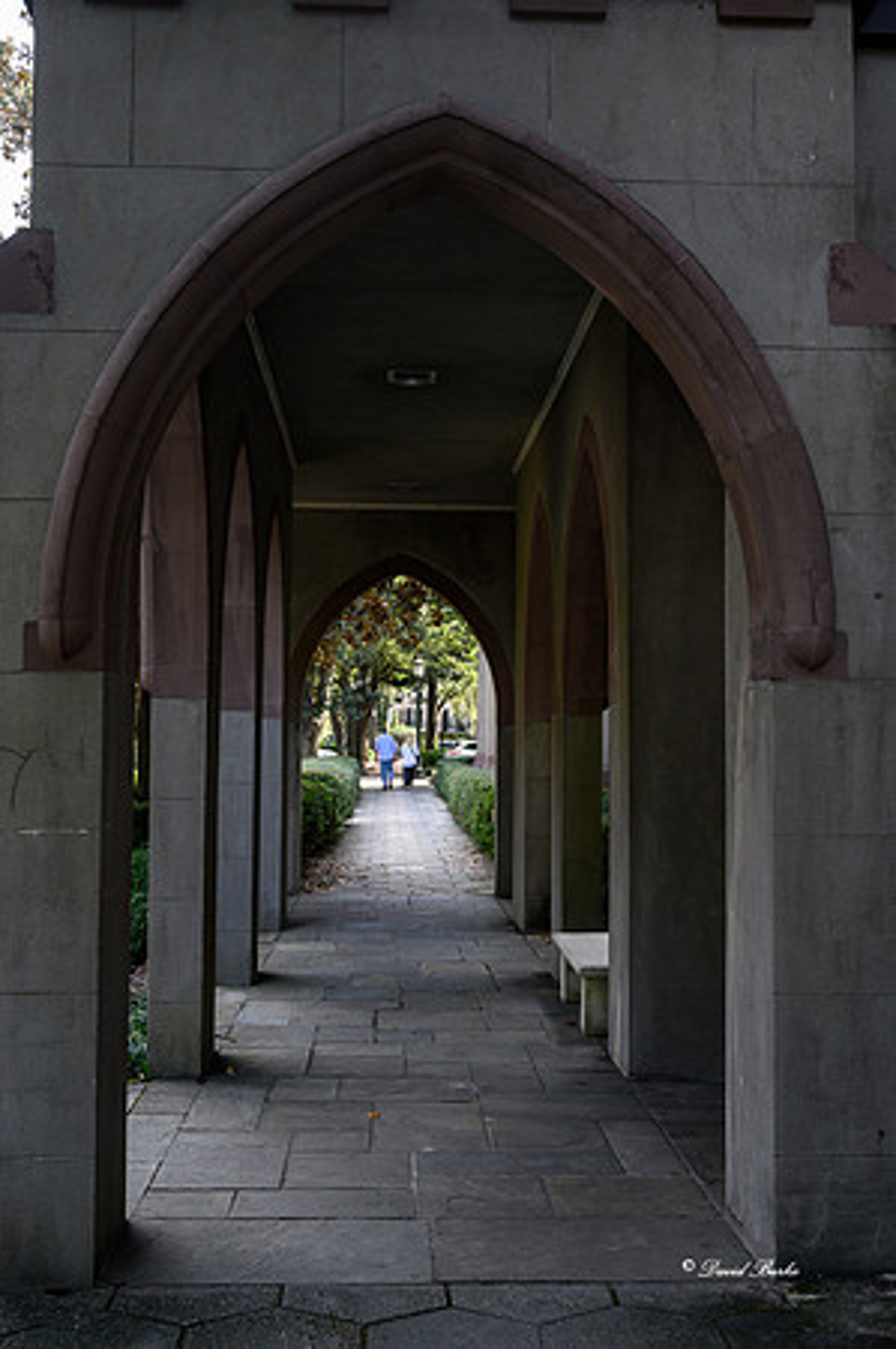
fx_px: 1422
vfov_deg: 50.7
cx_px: 448
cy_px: 674
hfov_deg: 35.0
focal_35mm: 38
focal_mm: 38
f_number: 8
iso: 640
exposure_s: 1/100
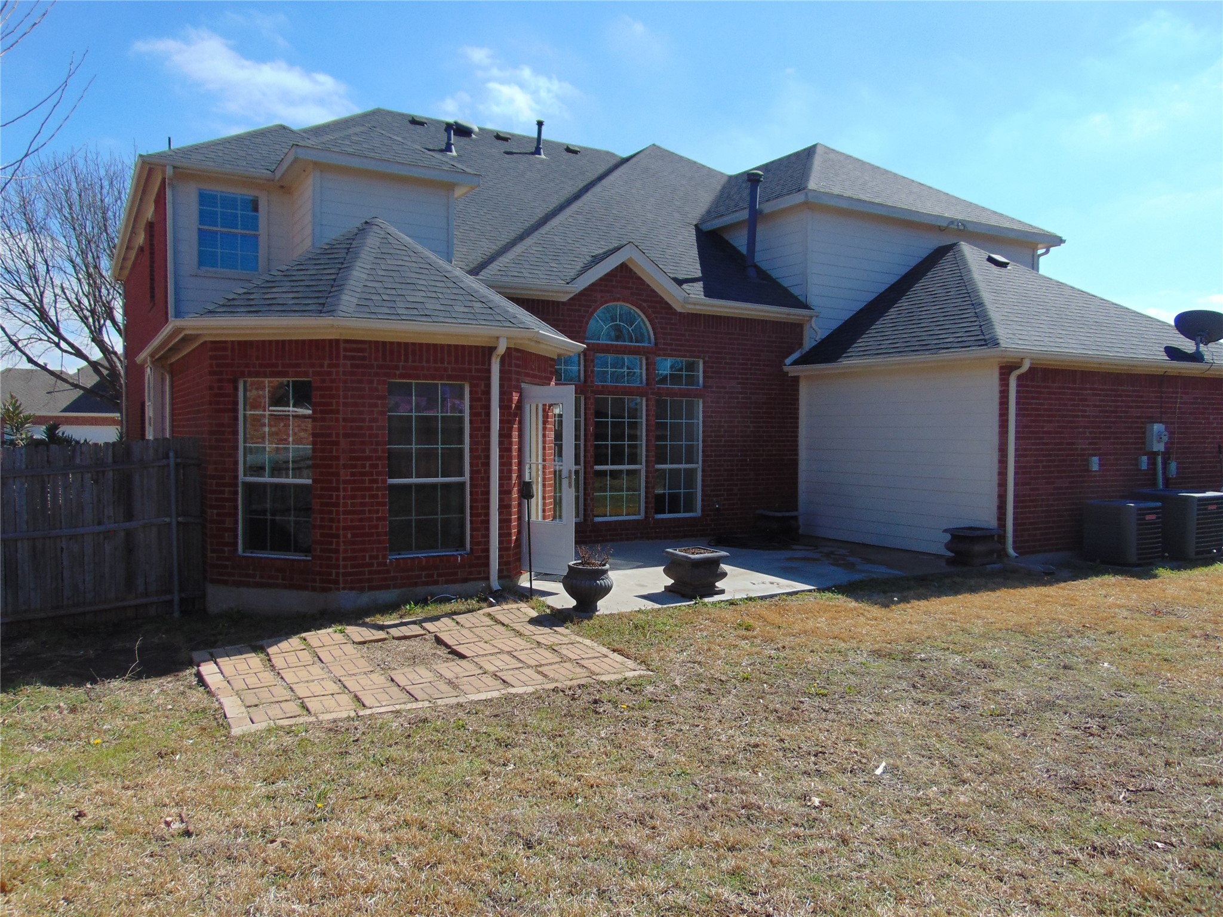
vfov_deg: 54.9
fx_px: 883
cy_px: 458
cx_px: 612
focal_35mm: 25
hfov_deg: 69.4
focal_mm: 4.5
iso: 80
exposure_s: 1/1000
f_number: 3
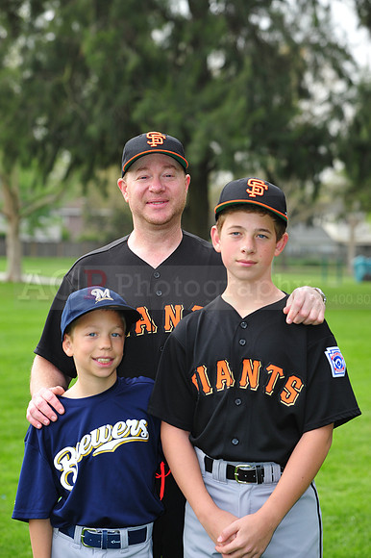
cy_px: 279
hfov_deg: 11.4
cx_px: 186
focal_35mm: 120
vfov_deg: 17.1
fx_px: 1857
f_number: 6.3
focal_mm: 120
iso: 320
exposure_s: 1/250
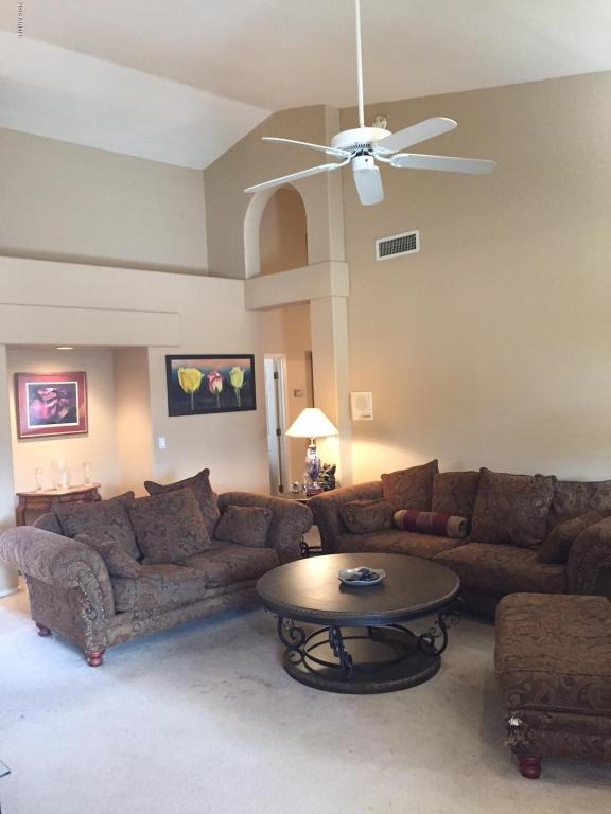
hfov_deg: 48.2
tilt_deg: +1.2
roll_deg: +3.7
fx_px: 682
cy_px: 407
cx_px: 306
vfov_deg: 61.7
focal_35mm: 29
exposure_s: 1/30
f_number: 2.2
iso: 200
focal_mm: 4.15
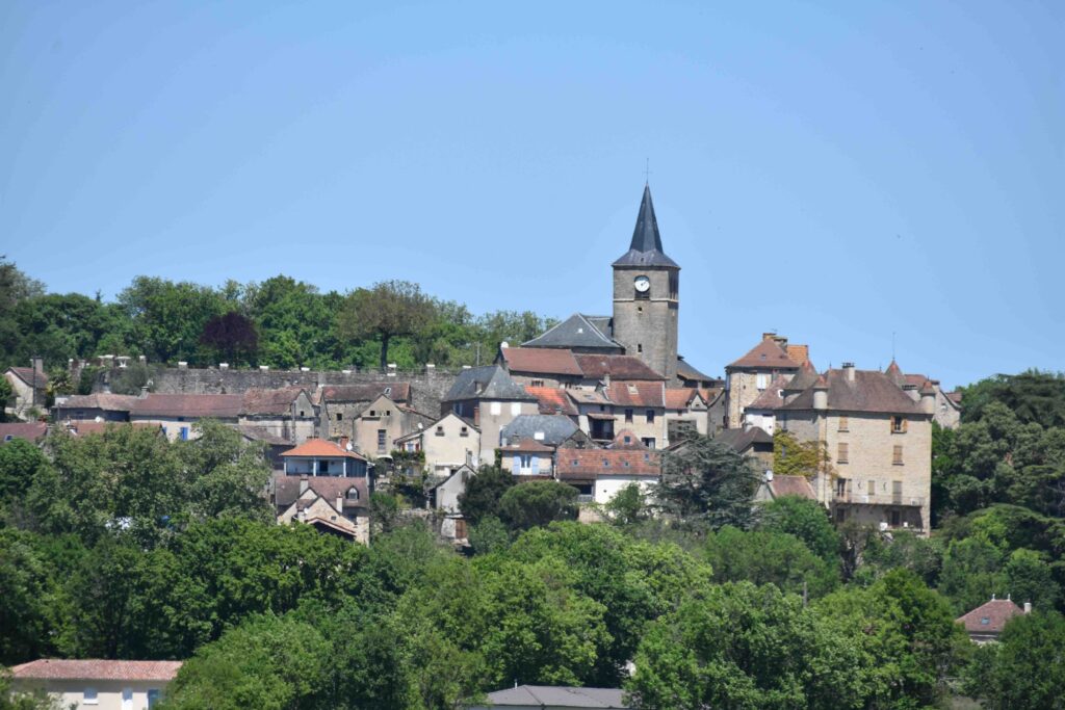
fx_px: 13313
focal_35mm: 450
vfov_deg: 3.1
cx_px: 532
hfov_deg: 4.6
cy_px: 355
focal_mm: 300
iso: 280
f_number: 8
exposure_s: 1/1000
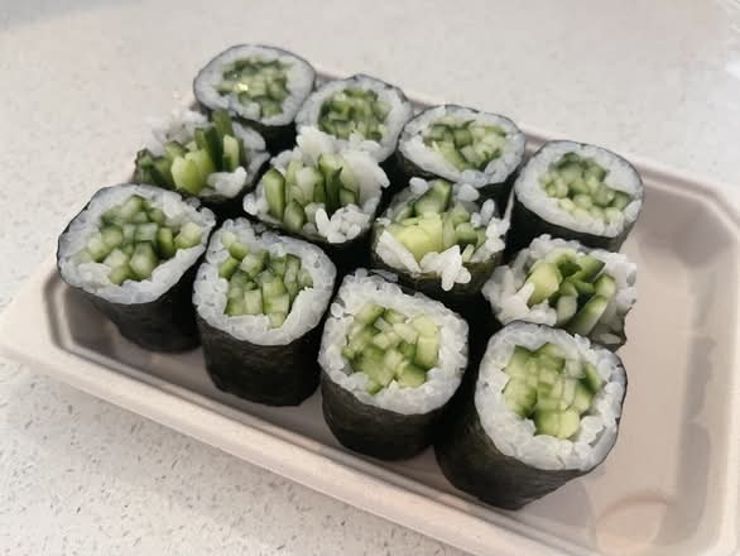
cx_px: 370
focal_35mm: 25
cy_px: 278
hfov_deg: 69.4
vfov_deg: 54.9
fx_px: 535
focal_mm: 5.1
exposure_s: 1/60
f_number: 1.6
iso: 250
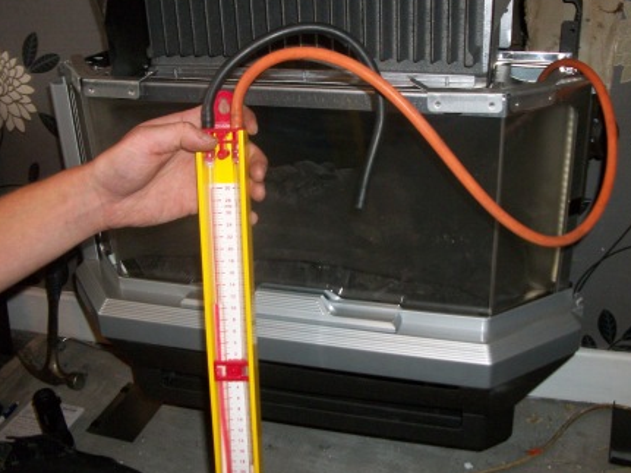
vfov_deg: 37.7
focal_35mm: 38
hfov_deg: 48.9
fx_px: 692
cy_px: 236
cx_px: 347
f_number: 2.9
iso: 250
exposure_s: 1/125
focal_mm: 5.7
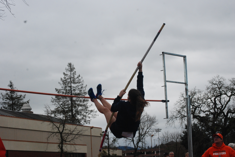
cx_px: 118
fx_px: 539
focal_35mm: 82
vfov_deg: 16.6
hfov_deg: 24.6
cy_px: 78
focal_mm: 55
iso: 1000
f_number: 14
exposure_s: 1/800
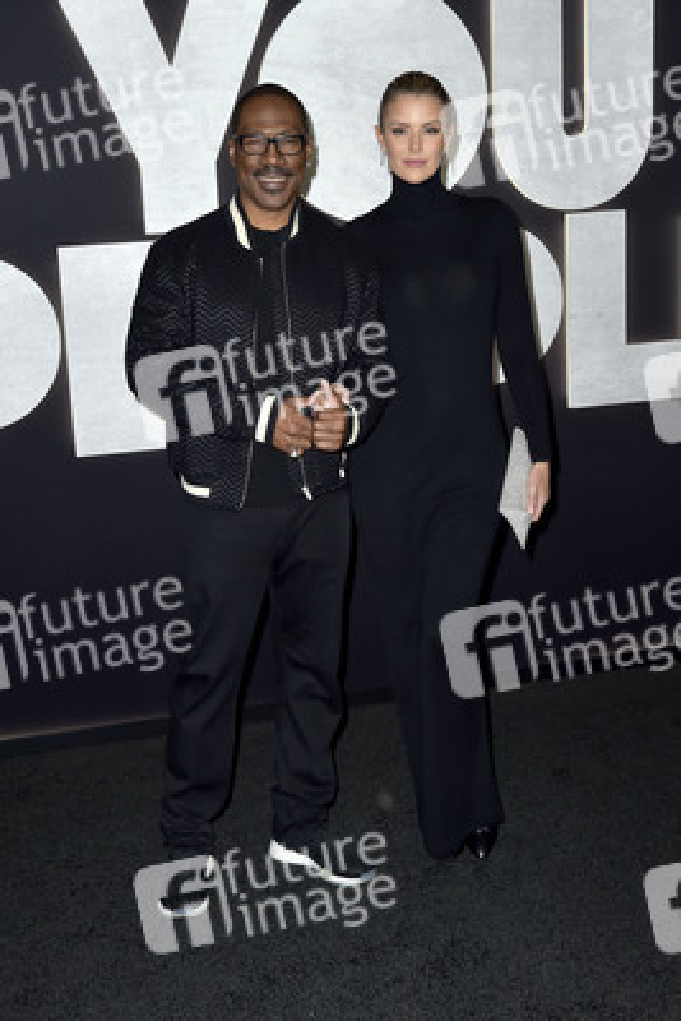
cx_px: 340
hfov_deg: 30.5
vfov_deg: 44.5
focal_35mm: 44
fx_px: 1247
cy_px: 510
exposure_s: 1/250
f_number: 6.3
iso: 500
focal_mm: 44
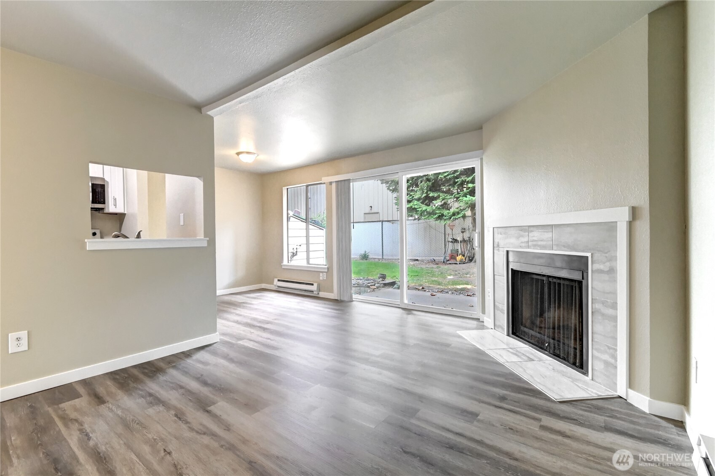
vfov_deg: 77.3
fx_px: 298
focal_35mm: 15
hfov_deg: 100.4
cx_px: 358
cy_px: 238
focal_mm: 10
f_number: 11
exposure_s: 1/3.33
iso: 3200
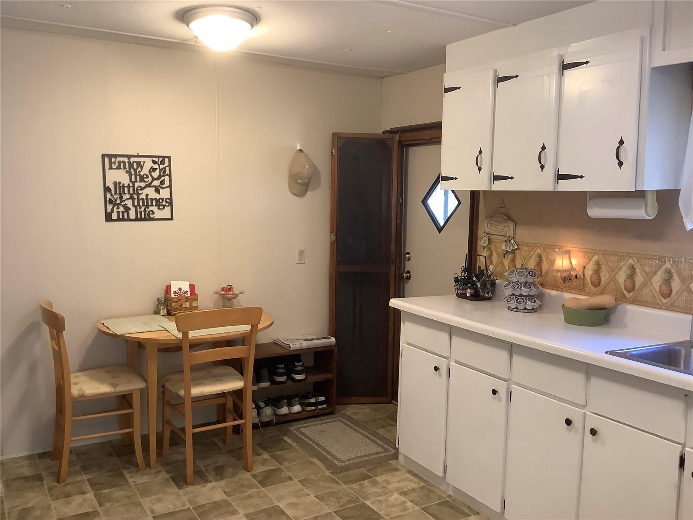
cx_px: 346
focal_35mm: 31
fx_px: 621
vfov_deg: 45.4
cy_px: 260
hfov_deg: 58.4
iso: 200
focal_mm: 3.3
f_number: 2.4
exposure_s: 1/60
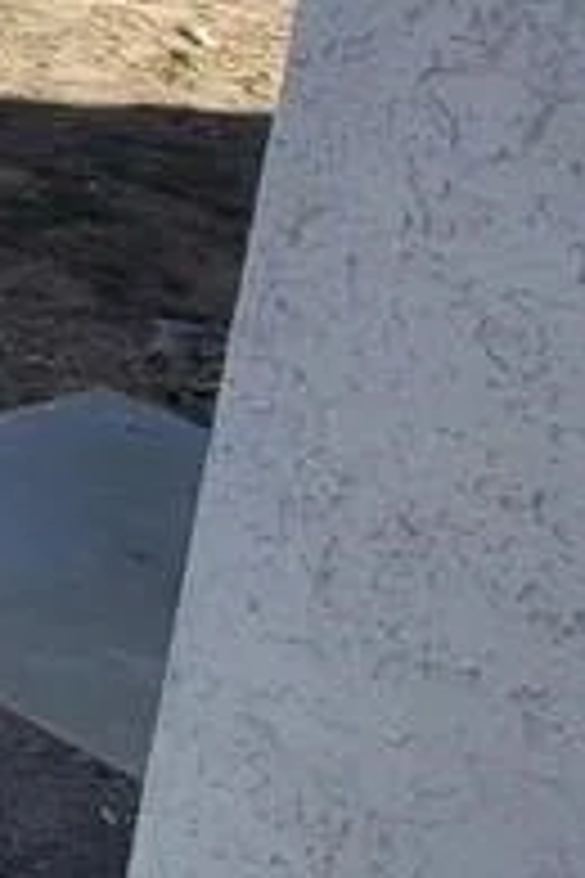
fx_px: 1730
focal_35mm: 71
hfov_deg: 9.0
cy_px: -185
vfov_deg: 25.5
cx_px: -1566
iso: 64
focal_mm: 2.2
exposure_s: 1/1509
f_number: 2.2
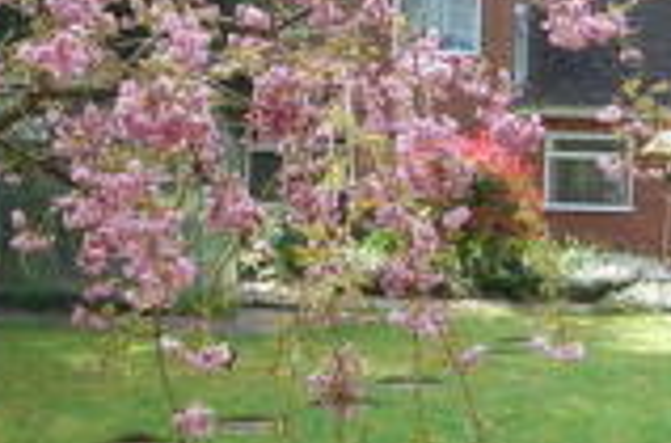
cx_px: 511
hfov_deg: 31.8
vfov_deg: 21.8
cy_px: 215
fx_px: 1152
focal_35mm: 62
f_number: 6.3
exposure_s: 1/160
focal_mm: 10
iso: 200
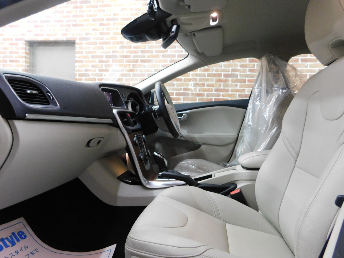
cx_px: 172
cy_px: 129
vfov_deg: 58.9
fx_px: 229
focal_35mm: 23
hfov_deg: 73.9
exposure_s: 1/20
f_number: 3
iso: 400
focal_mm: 4
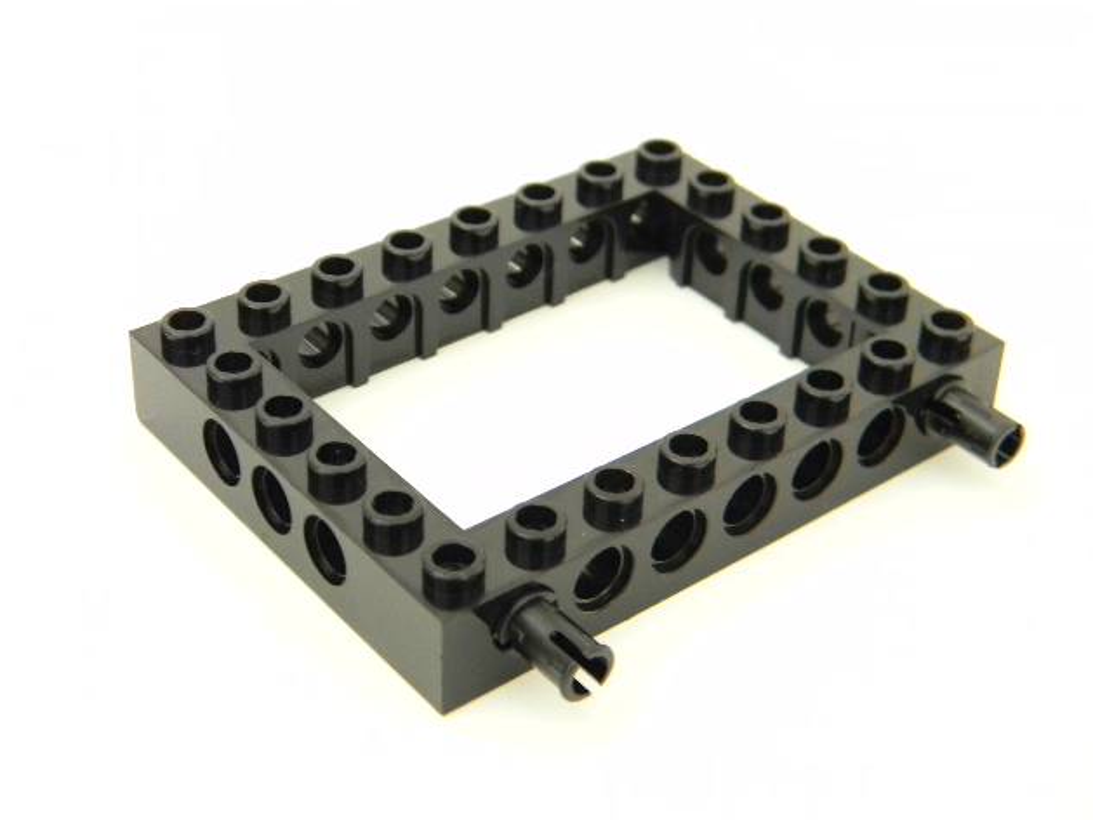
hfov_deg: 33.8
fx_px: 1800
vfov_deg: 25.7
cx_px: 554
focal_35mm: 57
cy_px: 408
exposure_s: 1/1.6
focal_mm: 10.1
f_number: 4.1
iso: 400
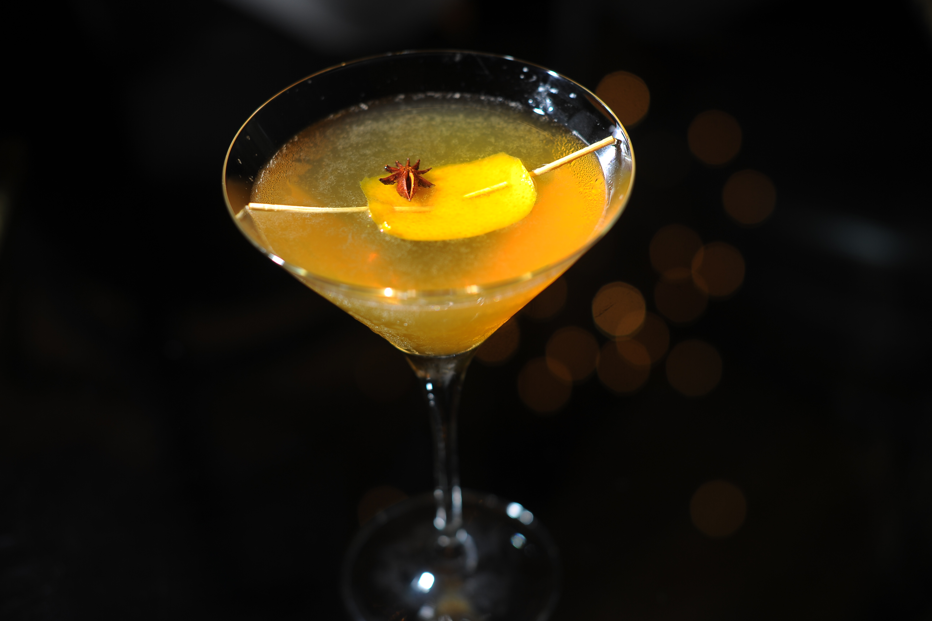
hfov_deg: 36.2
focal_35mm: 55
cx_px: 497
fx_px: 1423
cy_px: 288
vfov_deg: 24.6
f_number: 2.8
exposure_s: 1/250
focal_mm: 50
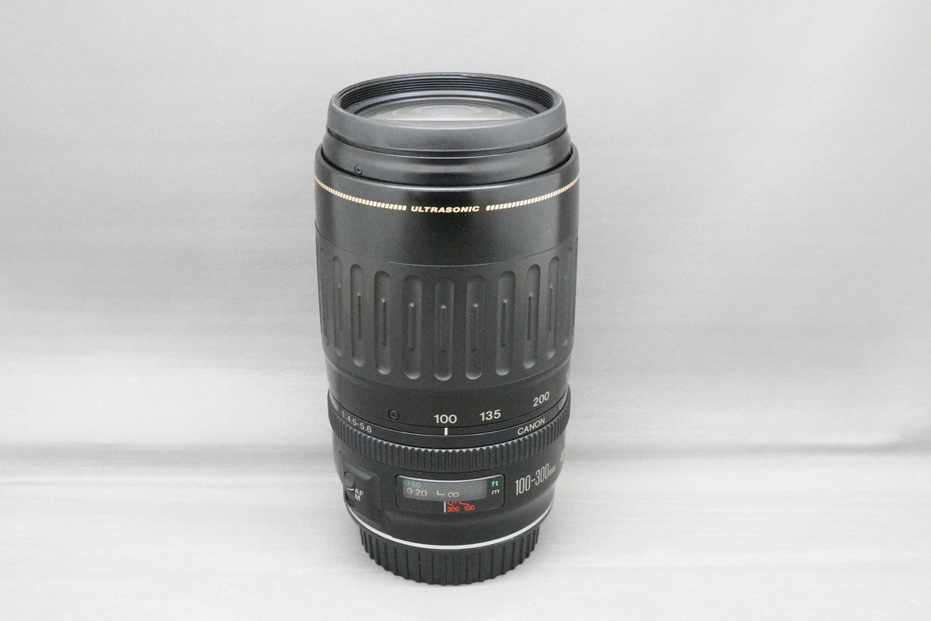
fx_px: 1190
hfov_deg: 42.7
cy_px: 310
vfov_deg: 29.2
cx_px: 466
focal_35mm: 46
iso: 6400
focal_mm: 17.19
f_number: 8
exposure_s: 1/40
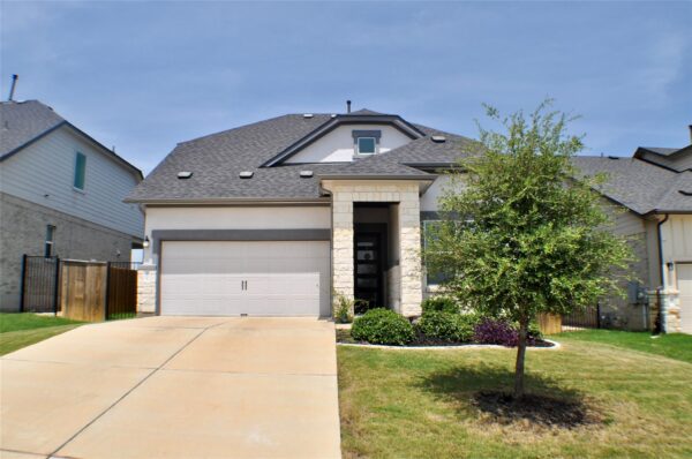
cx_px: 346
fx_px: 633
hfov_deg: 57.3
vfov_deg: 39.8
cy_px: 230
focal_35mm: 33
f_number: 10
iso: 200
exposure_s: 1/400
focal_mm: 22
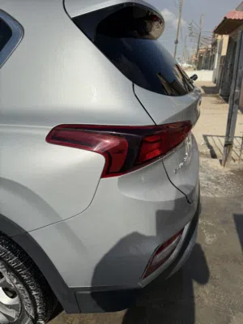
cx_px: 122
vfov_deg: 71.6
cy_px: 162
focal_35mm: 24
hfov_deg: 56.8
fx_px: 225
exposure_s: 1/14286
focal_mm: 6.76
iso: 64
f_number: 1.78
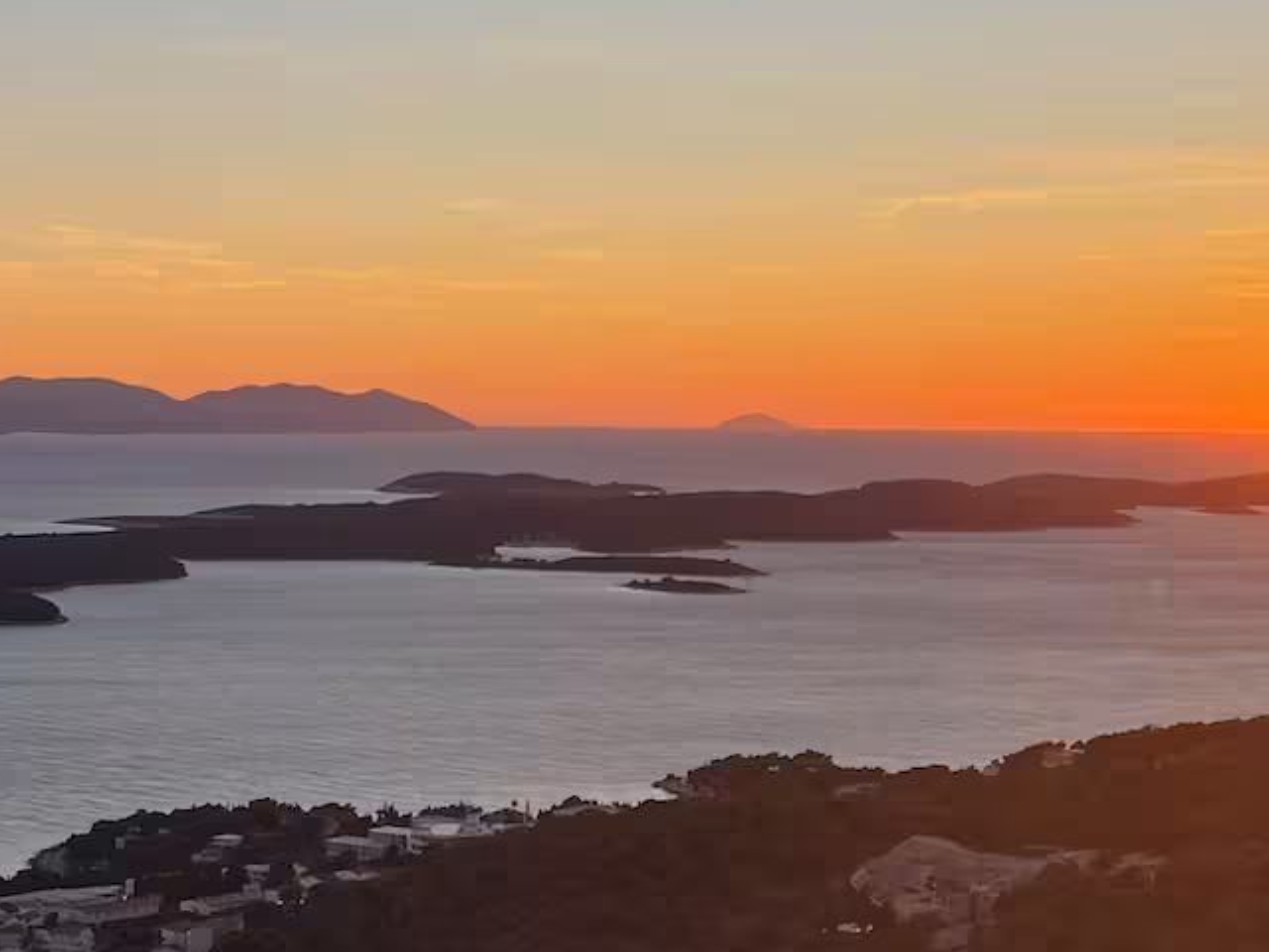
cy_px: 357
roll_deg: +0.5
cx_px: 159
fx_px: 2859
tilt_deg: +2.2
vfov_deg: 18.9
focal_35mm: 78
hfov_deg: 24.4
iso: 32
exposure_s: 1/972
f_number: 1.6
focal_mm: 4.2
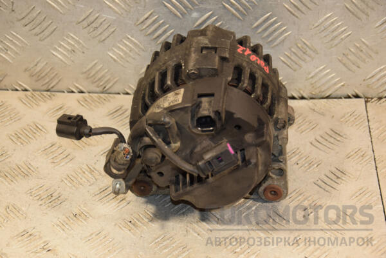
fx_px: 997
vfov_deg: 14.7
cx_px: 193
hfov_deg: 21.9
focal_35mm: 93
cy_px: 129
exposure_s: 1/160
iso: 800
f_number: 5.3
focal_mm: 62
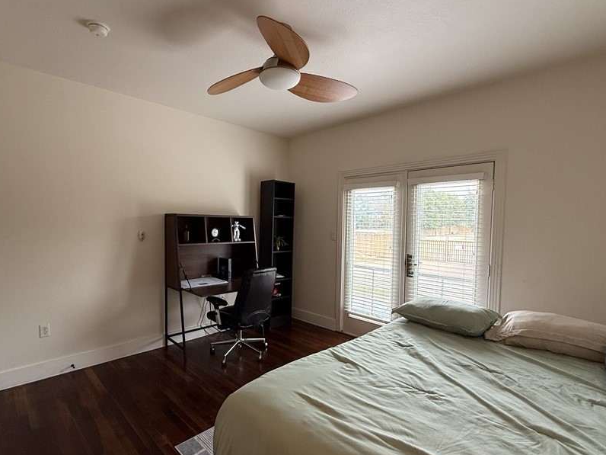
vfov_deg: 71.5
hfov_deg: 87.6
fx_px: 315
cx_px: 283
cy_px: 240
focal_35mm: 18
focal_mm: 2.22
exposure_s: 1/99
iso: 200
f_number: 2.2
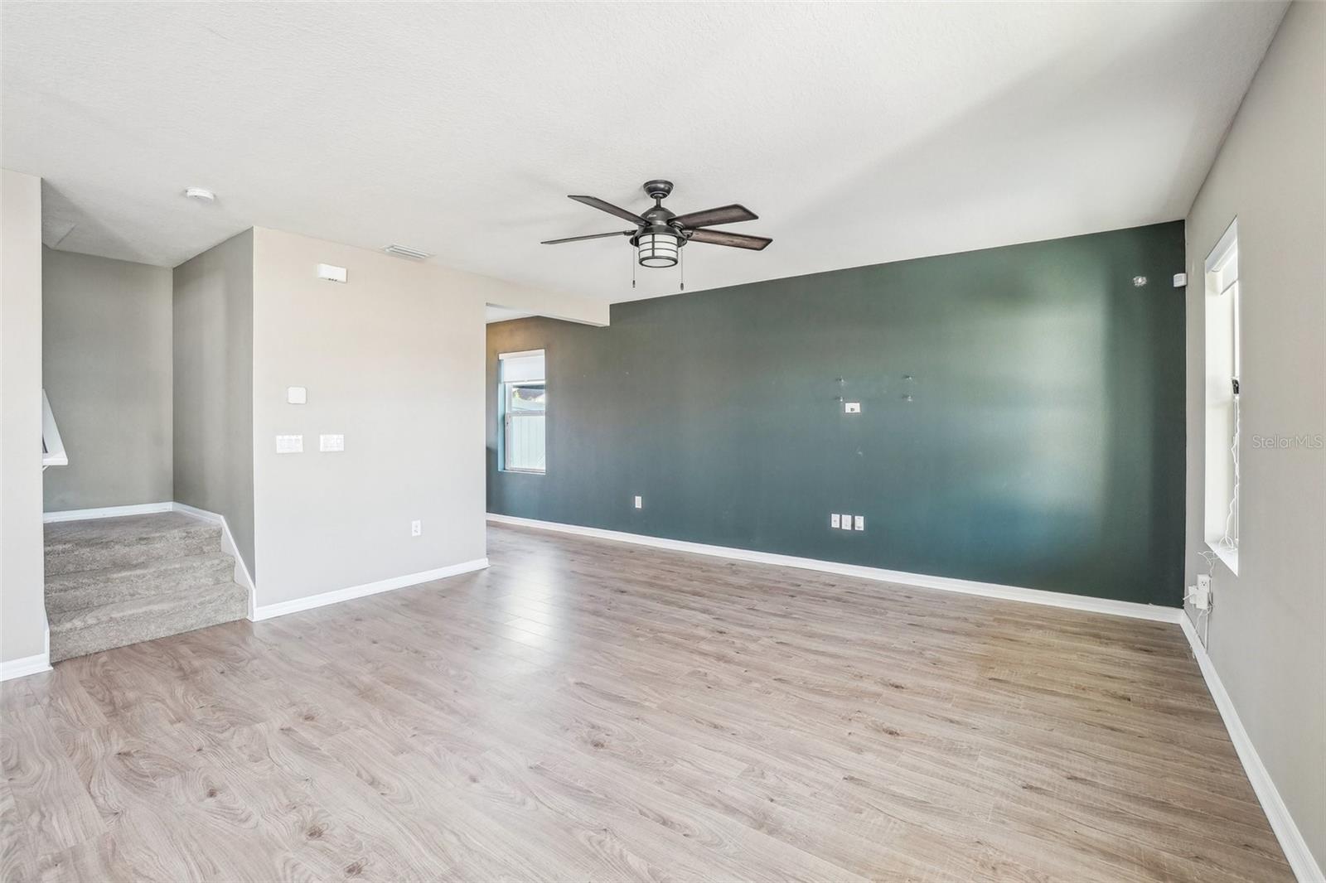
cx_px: 663
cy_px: 442
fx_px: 552
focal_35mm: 15
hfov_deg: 100.4
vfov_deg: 77.3
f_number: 8
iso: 400
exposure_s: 1/6
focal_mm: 10
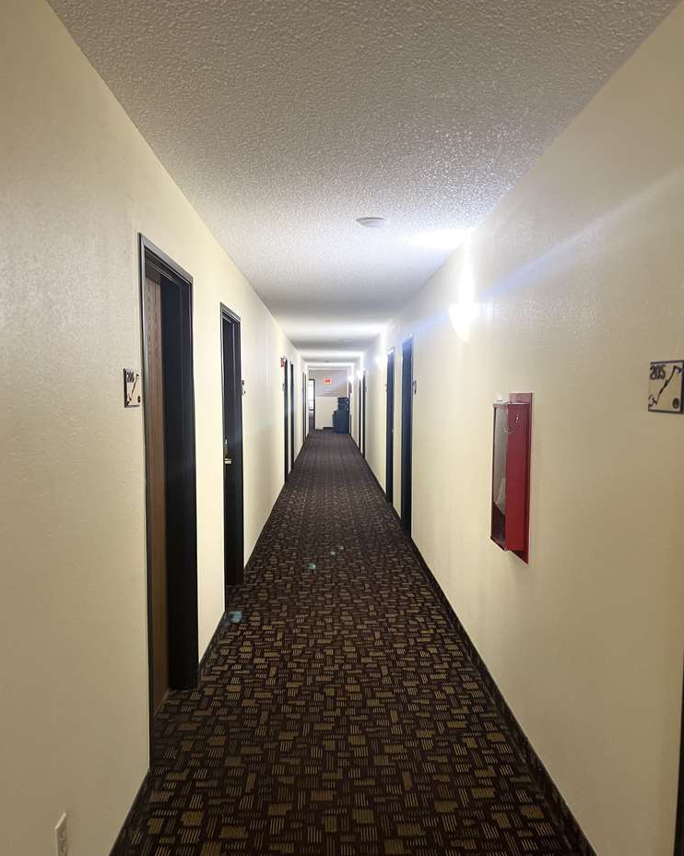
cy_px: 464
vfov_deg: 62.1
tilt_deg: -5.8
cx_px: 346
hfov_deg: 51.5
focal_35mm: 28
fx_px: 709
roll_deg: +0.4
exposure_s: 1/40
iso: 500
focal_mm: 5.1
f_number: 1.6
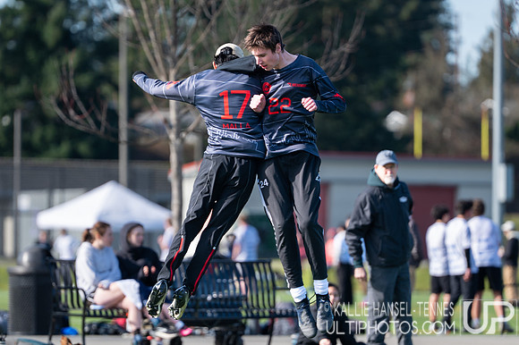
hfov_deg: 6.0
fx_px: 4957
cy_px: 206
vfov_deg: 4.0
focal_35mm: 344
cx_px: 238
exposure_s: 1/1250
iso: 100
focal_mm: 200
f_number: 2.8
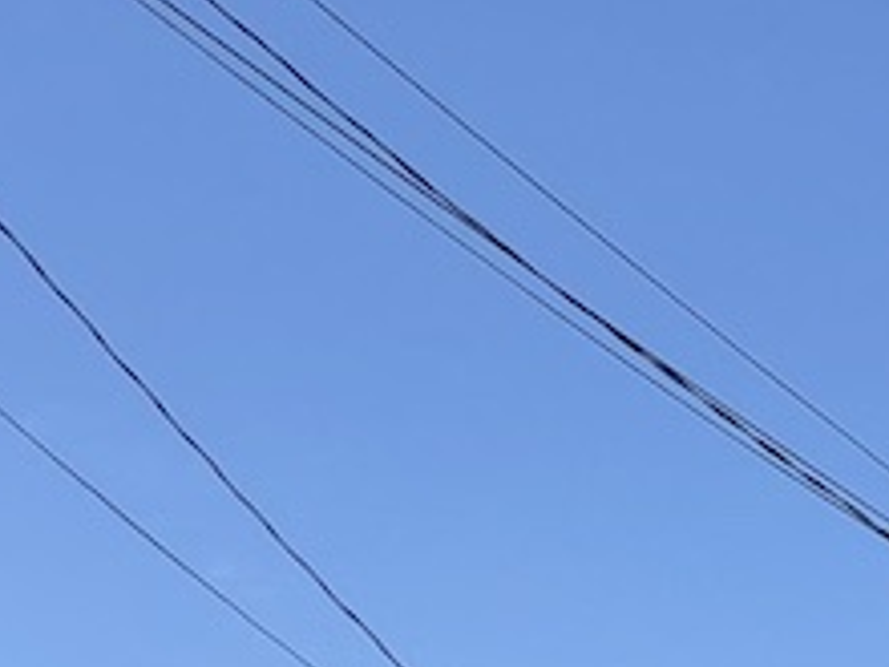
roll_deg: -1.6
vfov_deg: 8.7
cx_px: 1790
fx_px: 4186
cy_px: 1277
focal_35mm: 163
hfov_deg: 11.0
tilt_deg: +8.1
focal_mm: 4
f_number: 1.8
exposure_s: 1/1499
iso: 20
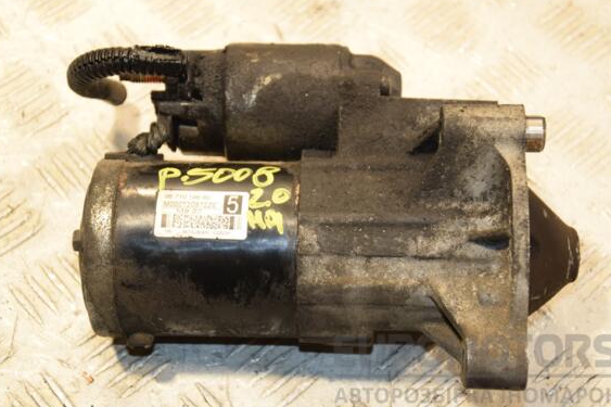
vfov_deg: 17.1
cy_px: 206
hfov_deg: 25.4
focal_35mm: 80
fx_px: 1357
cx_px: 314
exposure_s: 1/200
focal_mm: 50
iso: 800
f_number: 5
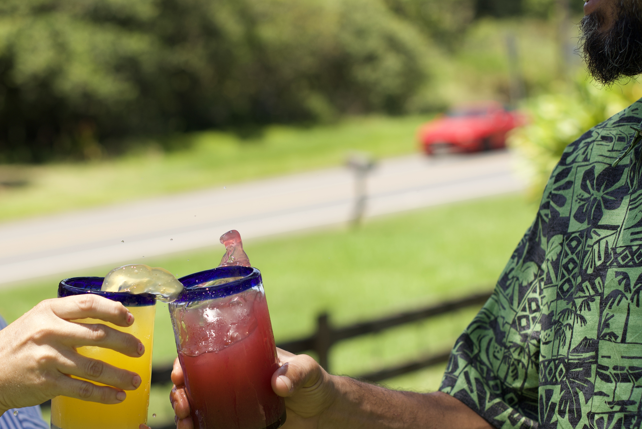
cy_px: 294
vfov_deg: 17.9
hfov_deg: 26.6
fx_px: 1356
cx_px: 282
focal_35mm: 76
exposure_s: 1/1250
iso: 200
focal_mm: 50
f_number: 3.2
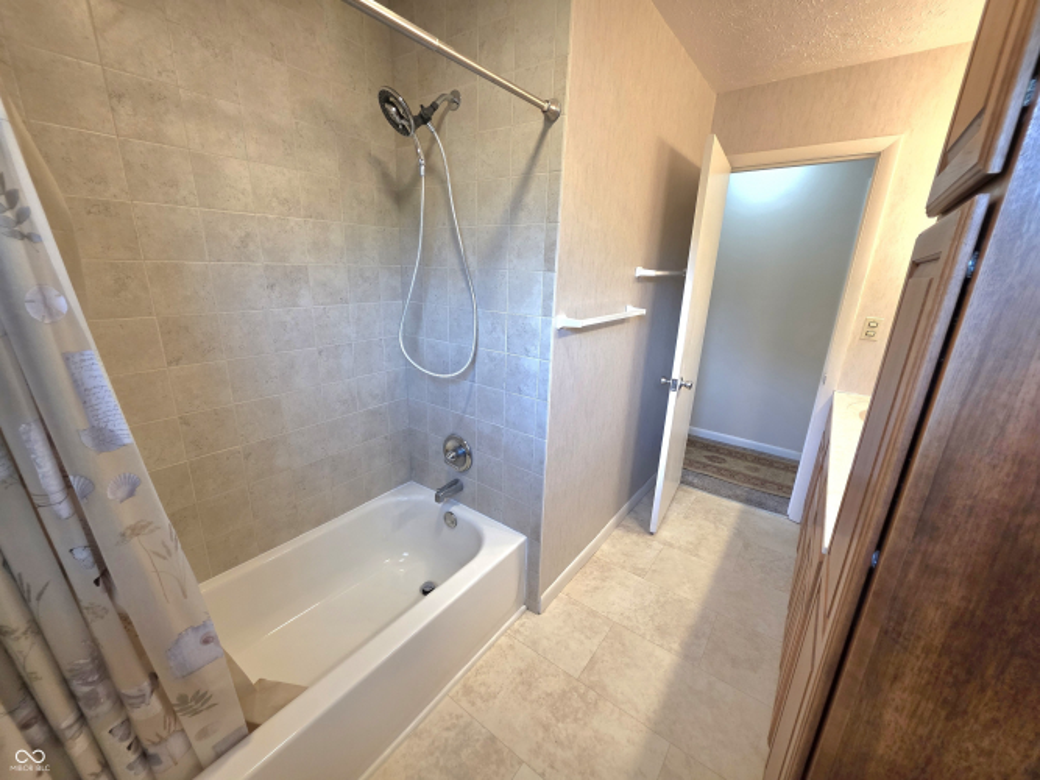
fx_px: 391
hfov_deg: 106.2
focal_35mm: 13
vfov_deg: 89.9
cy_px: 390
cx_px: 520
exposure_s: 1/120
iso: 250
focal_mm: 2.2
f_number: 1.9
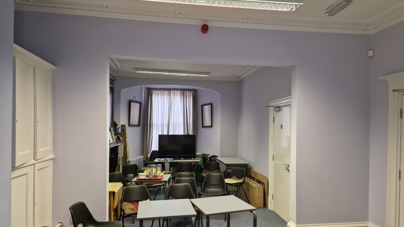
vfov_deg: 44.3
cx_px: 205
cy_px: 129
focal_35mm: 26
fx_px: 279
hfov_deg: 71.9
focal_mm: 5.4
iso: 500
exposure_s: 1/100
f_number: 1.8
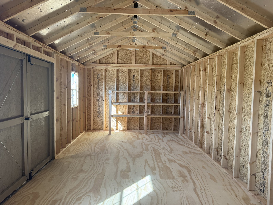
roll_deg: -1.8
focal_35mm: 24
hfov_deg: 71.6
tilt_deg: -1.4
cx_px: 136
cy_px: 102
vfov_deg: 56.8
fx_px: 189
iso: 100
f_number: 1.78
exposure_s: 1/172
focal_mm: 6.76
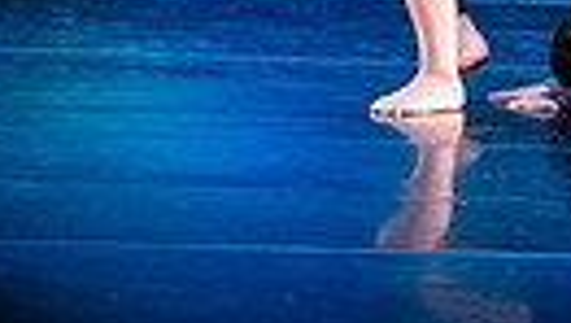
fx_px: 7502
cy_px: -362
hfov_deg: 4.4
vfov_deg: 2.5
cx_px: 510
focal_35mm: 495
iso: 1250
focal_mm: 107
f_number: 2.8
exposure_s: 1/500
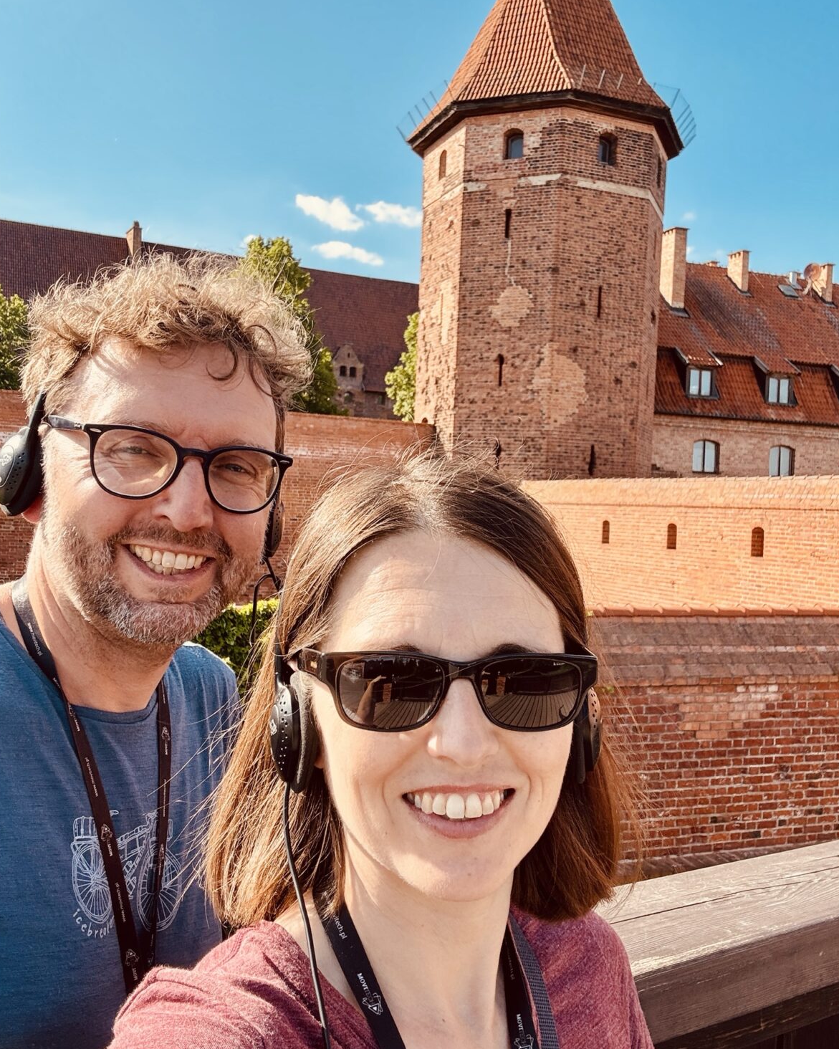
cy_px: 512
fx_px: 993
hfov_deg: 45.8
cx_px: 419
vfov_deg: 55.7
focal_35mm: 32
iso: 25
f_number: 1.9
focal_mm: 2.69
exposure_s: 1/311
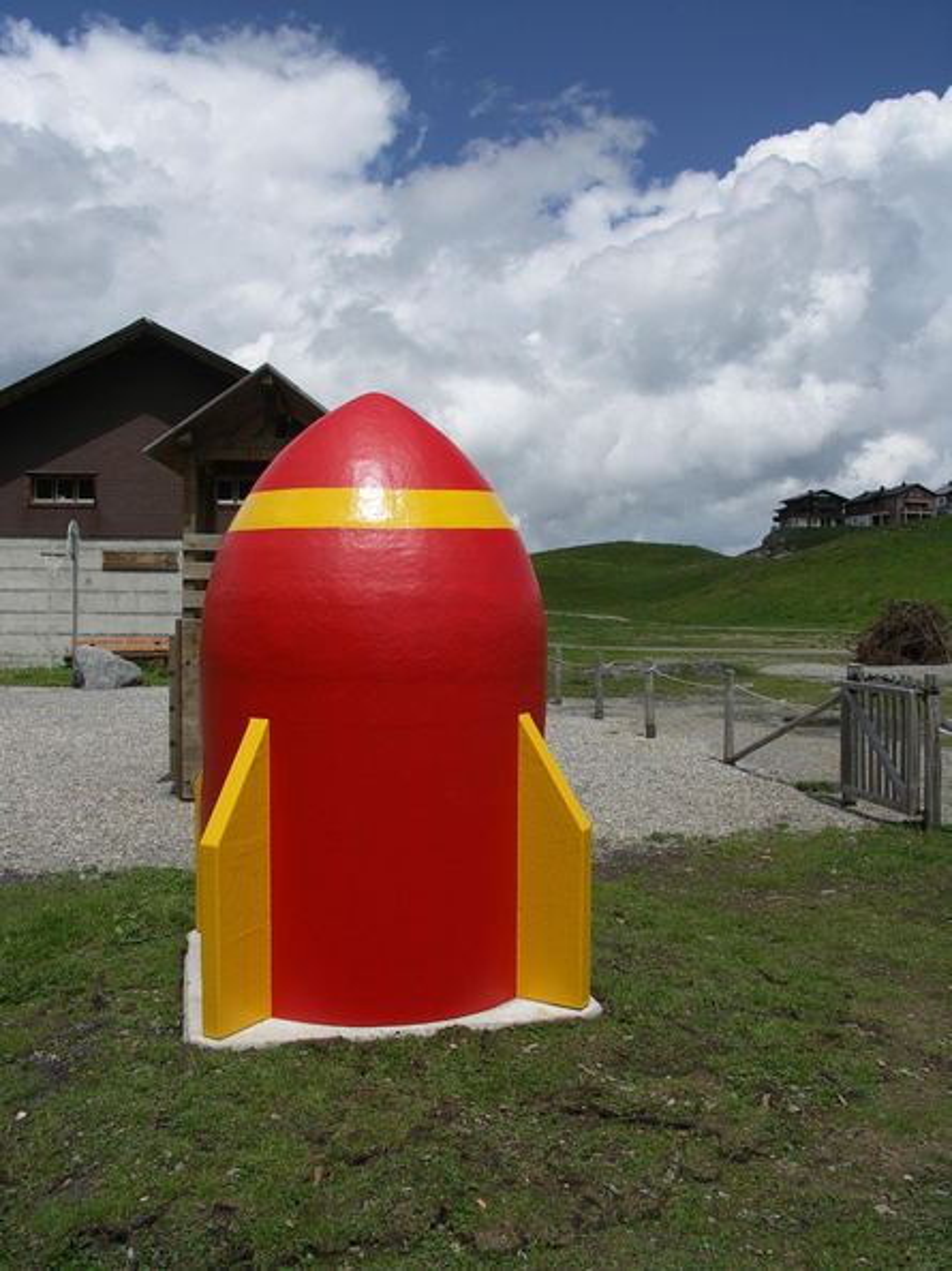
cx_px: 476
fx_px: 1138
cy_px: 636
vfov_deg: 58.4
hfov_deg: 45.4
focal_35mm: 31
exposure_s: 1/1000
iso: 50
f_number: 4
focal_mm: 8.2
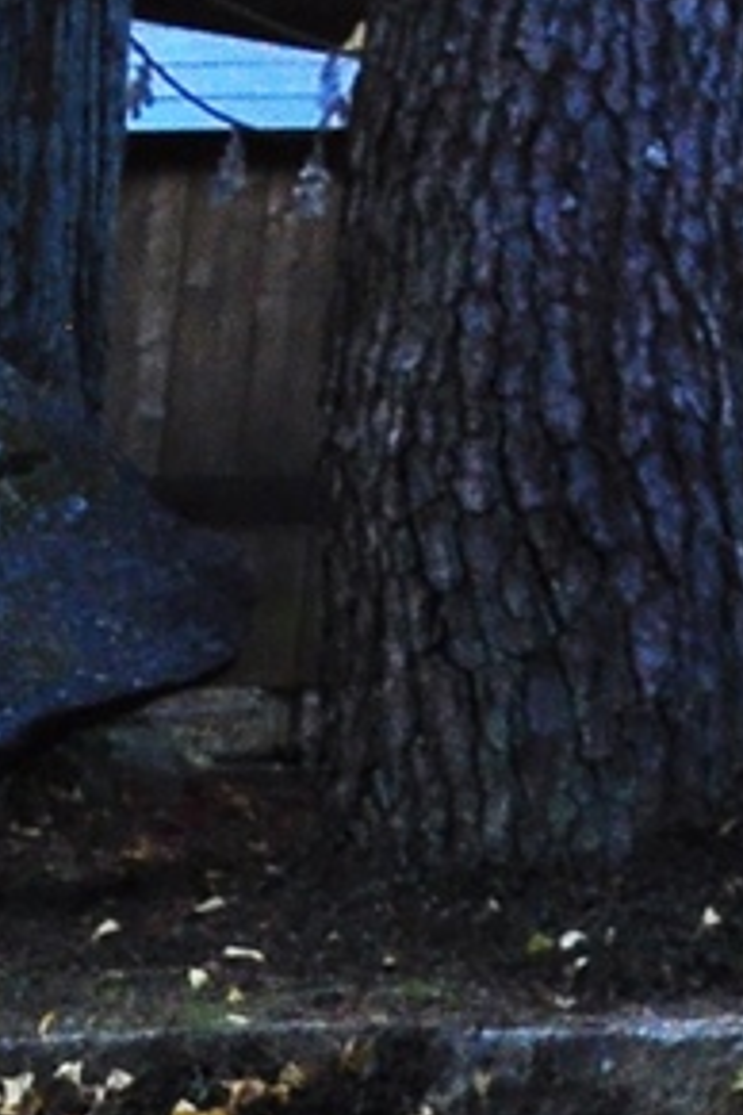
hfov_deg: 4.7
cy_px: -1226
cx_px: 3677
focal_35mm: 247
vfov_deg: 7.9
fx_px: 7646
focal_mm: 24
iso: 400
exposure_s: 1/60
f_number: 8
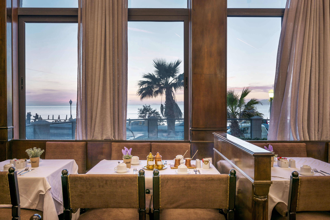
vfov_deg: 45.0
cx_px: 165
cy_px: 110
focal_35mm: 29
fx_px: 266
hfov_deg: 63.6
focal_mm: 29
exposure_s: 1/6
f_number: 7.1
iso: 100
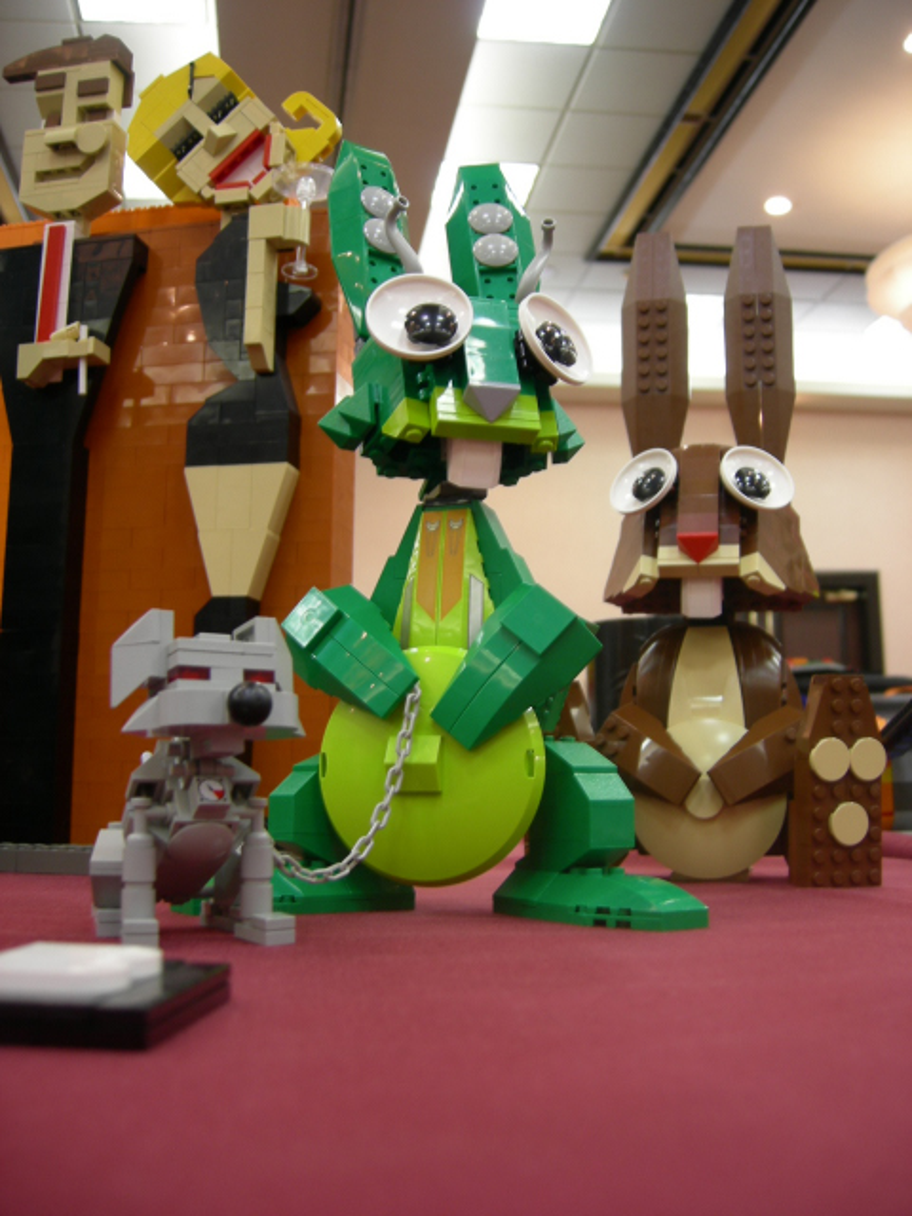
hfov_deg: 39.7
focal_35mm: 36
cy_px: 608
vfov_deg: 51.4
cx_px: 456
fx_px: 1265
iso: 64
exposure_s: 1/5.1
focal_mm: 7.5
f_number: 2.7
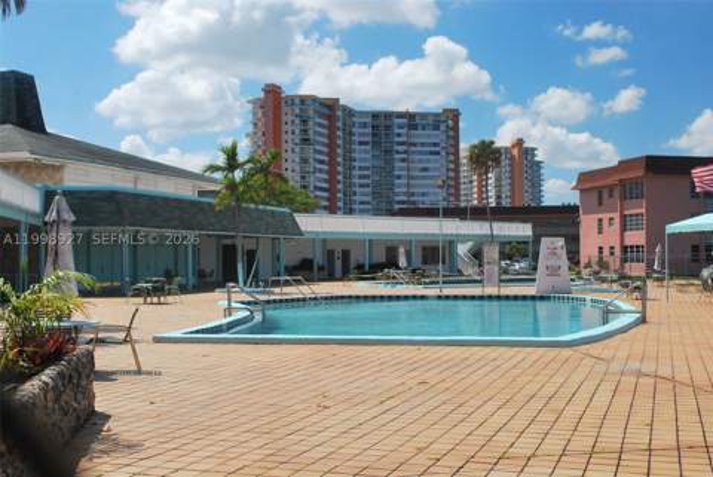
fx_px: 862
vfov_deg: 30.9
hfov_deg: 44.9
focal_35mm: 44
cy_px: 238
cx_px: 356
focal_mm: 29
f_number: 13
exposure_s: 1/640
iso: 800
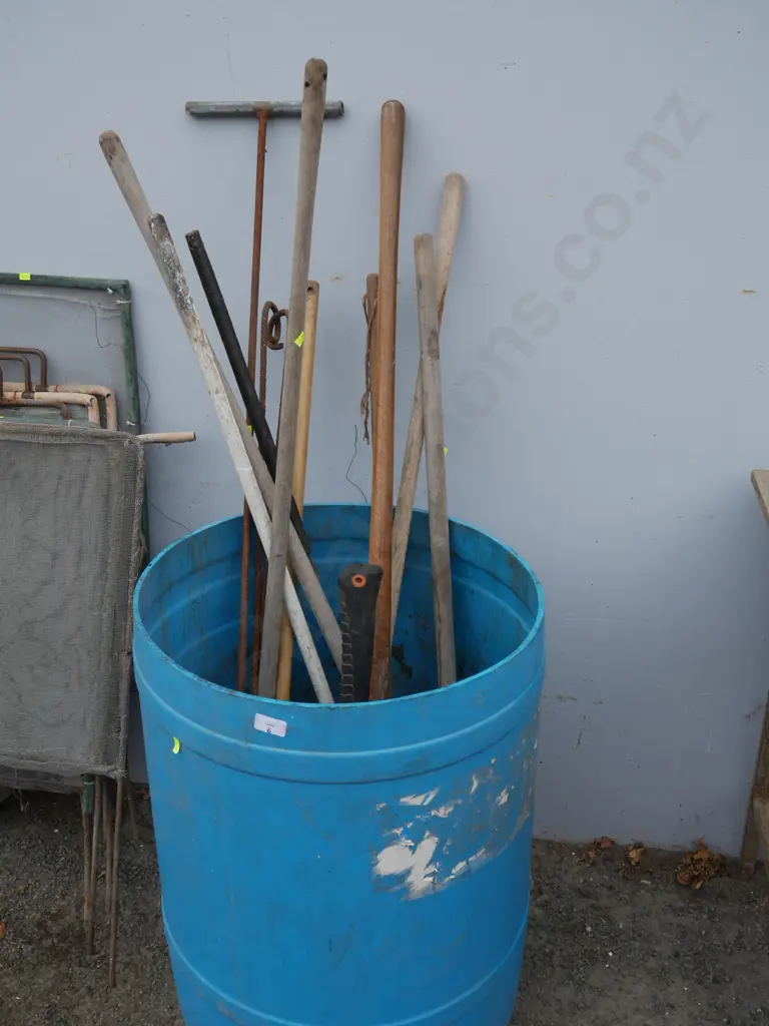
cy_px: 513
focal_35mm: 36
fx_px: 1066
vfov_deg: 51.4
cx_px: 384
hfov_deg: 39.7
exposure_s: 1/60
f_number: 5
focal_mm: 18
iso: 320
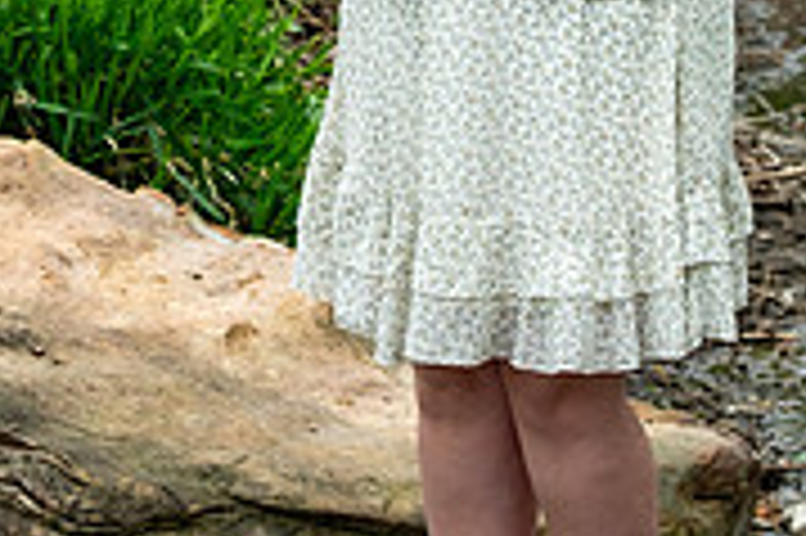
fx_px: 5435
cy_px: 2
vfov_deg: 5.6
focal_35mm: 243
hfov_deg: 8.5
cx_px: 180
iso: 250
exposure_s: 1/320
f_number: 4
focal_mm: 50
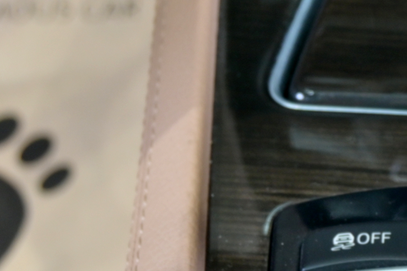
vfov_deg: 8.2
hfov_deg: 11.6
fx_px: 1873
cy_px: 283
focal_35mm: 166
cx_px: 701
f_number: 4
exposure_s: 1/30
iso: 125
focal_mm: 22.5
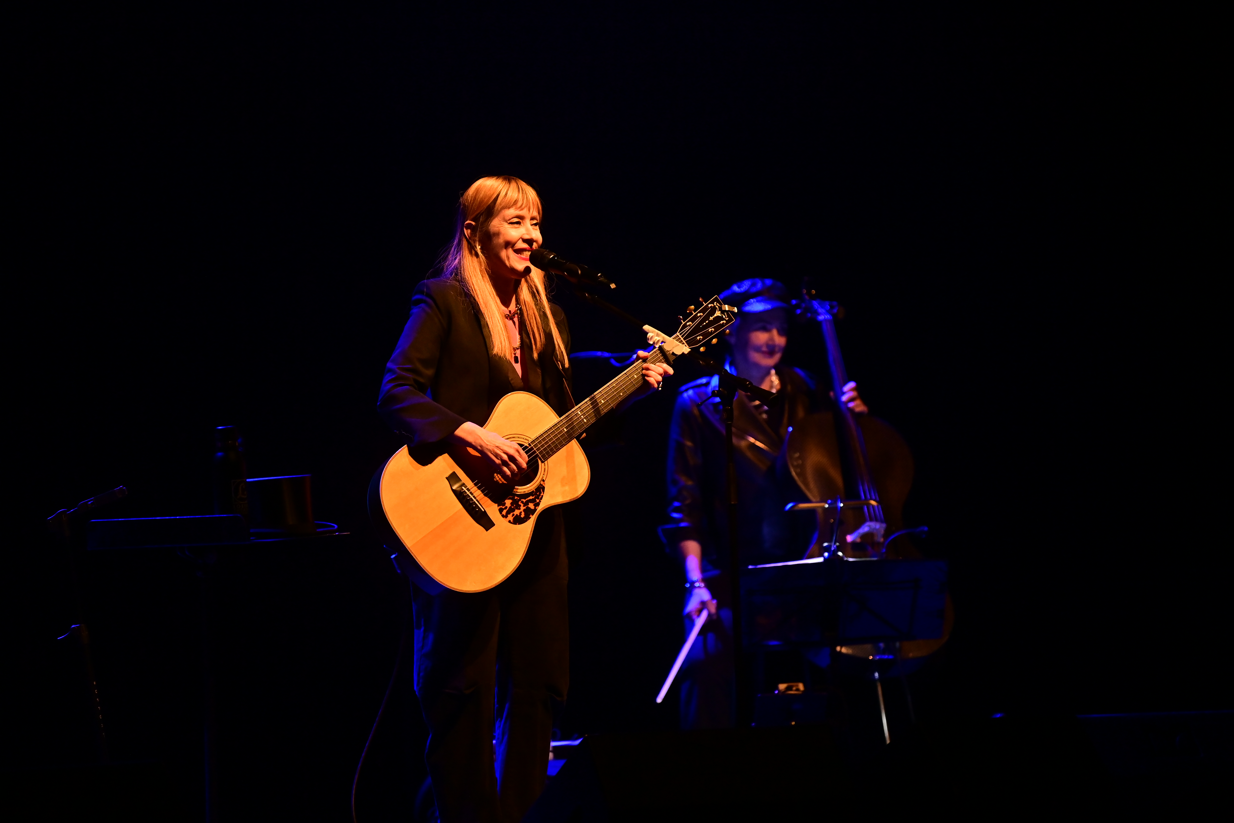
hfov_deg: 10.3
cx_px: 617
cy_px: 412
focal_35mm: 200
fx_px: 6855
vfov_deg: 6.9
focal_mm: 200
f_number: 2.8
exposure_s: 1/250
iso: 5000
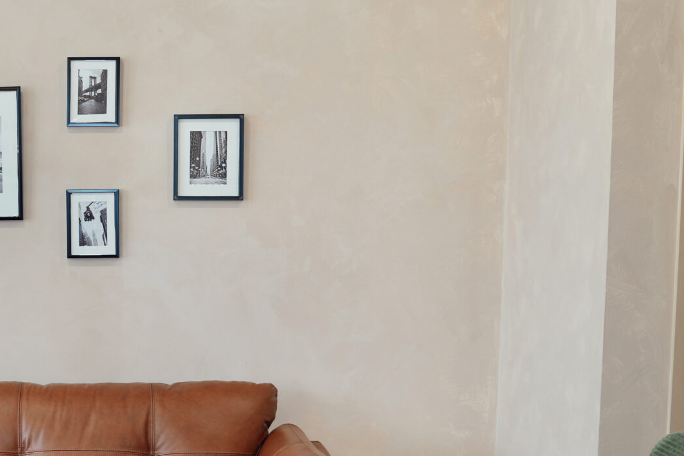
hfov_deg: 27.4
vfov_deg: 19.9
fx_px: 1292
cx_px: -45
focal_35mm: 68
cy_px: 320
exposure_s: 1/30
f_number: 2.8
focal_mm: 28
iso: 125
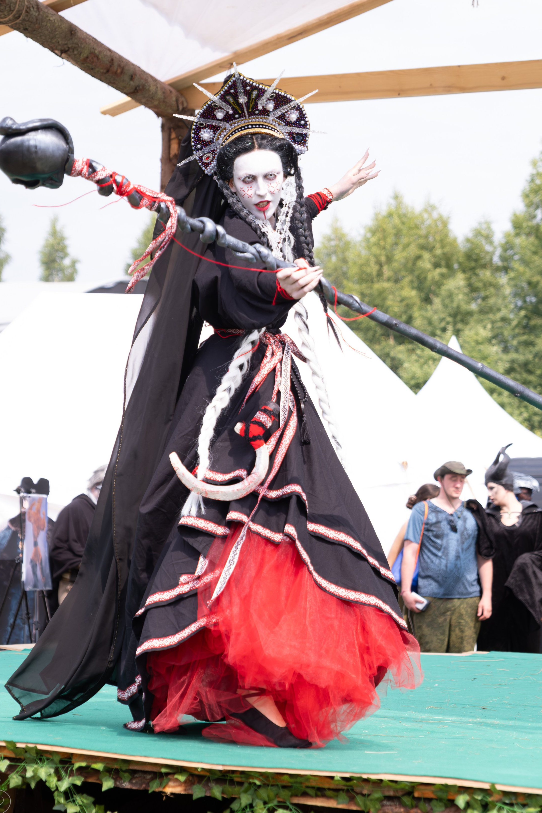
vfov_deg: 22.4
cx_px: 262
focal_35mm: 91
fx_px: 2055
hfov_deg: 15.0
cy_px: 355
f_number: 3.2
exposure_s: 1/1600
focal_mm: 51.6
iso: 320
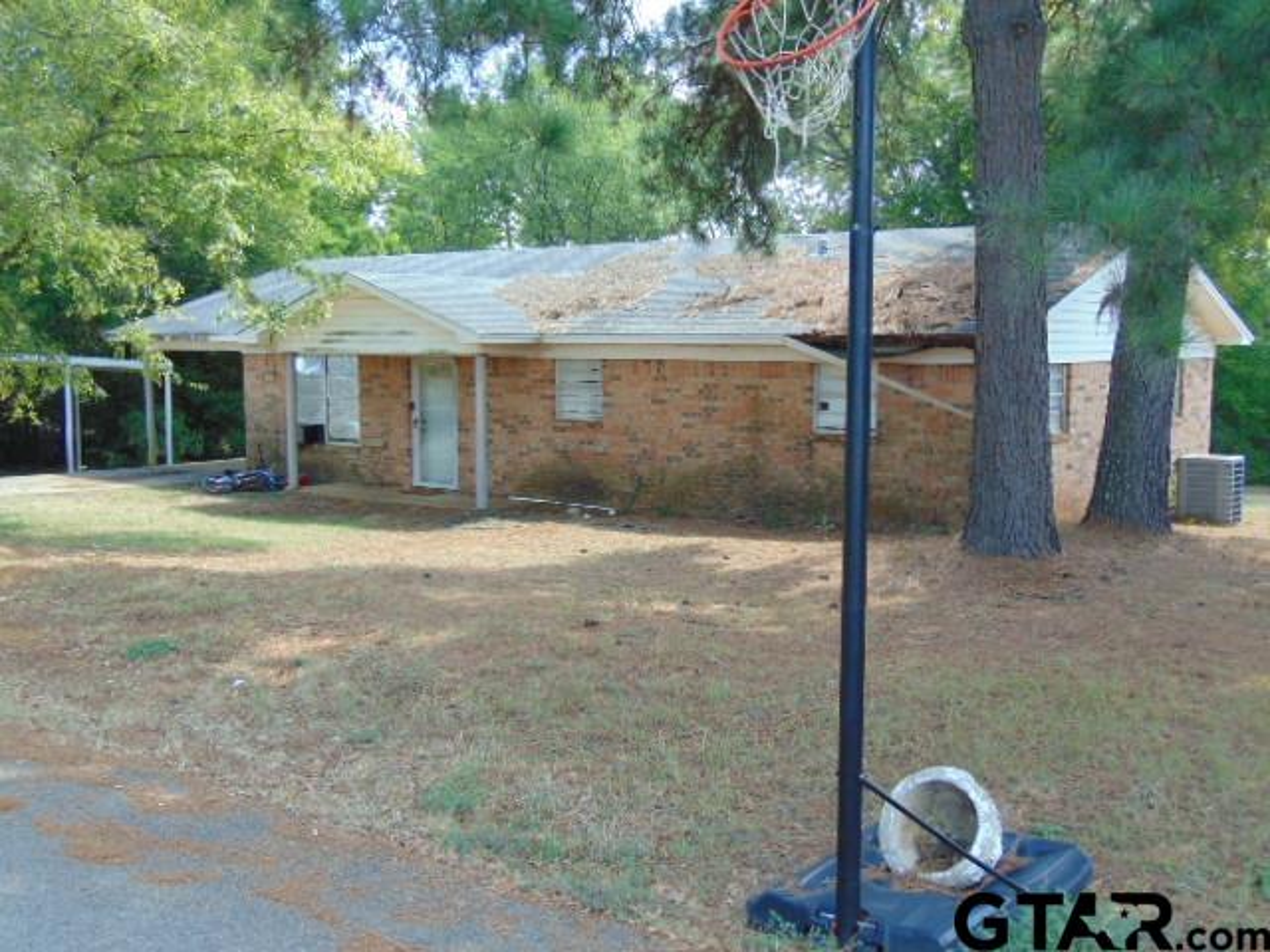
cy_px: 476
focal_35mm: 39
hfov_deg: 47.9
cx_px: 635
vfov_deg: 36.8
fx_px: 1431
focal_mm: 6.9
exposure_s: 1/160
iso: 80
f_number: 3.3
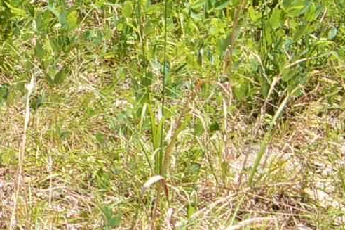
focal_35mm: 165
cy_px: -214
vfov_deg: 8.0
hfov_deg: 9.9
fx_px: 1580
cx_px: -648
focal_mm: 18
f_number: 6.3
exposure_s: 1/200
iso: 100
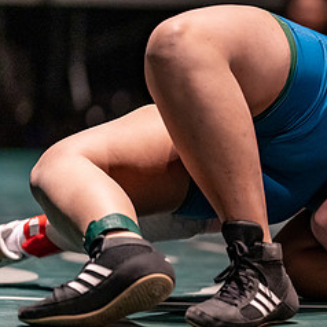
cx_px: 425
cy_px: 168
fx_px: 3666
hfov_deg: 5.1
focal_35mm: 343
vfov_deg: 5.1
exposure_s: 1/1000
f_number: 1.8
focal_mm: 135
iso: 2500
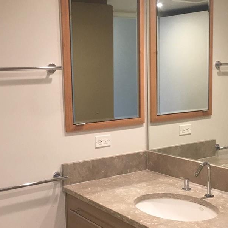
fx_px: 380
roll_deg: +1.8
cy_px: 130
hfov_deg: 33.3
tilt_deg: -7.0
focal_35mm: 51
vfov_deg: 33.3
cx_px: 95
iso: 32
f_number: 2.2
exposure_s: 1/15
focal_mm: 4.15
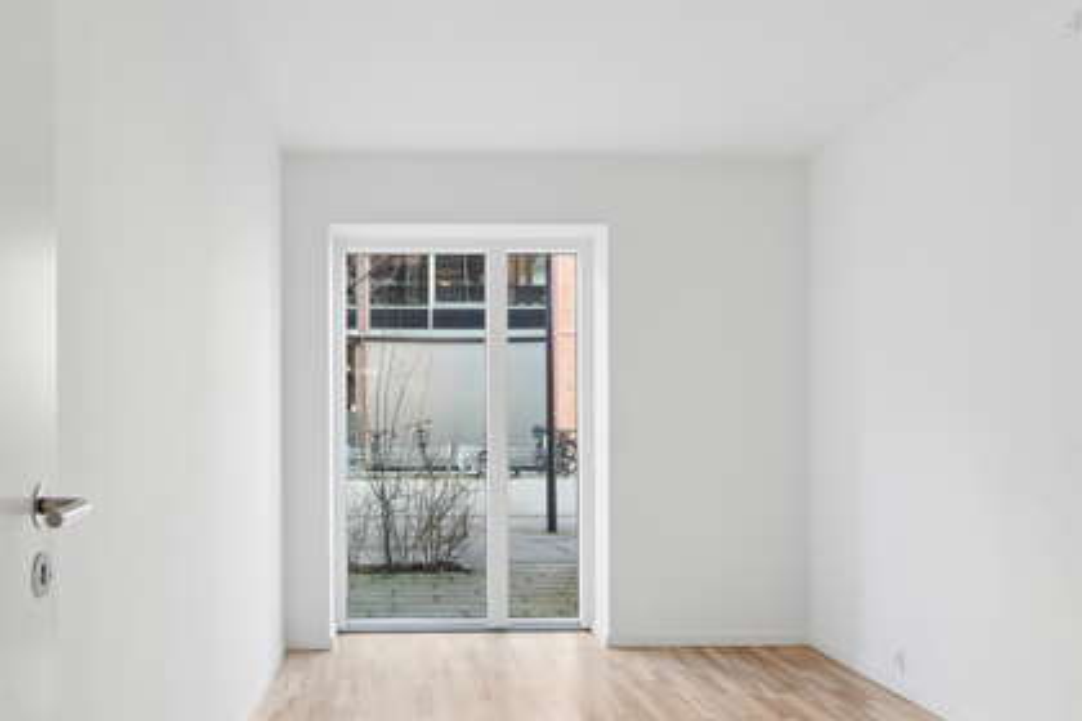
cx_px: 541
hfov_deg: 63.2
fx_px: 879
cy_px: 360
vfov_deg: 44.6
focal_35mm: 29
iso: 200
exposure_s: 1/5
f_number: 8
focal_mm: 19.5
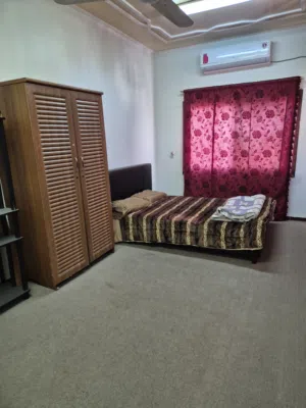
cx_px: 153
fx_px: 271
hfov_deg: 58.9
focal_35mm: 23
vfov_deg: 73.9
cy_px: 204
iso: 500
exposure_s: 1/100
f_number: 1.8
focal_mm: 5.4
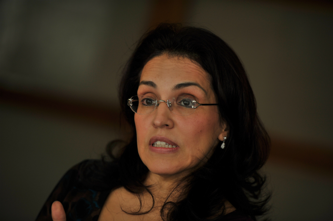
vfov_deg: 6.9
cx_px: 166
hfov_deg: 10.3
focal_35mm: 200
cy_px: 110
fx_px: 1849
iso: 200
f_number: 2.8
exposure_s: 1/250
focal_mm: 200
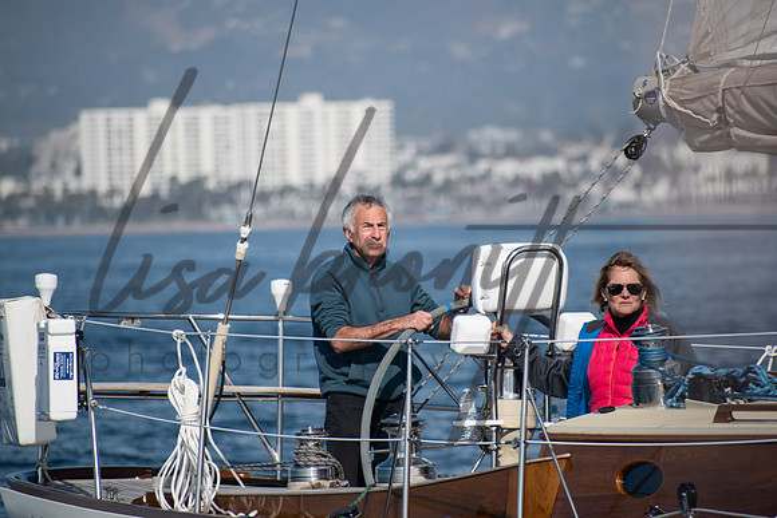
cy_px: 259
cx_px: 388
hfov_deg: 4.6
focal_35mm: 450
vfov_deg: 3.1
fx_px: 9714
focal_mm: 300
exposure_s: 1/500
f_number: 6.3
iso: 100
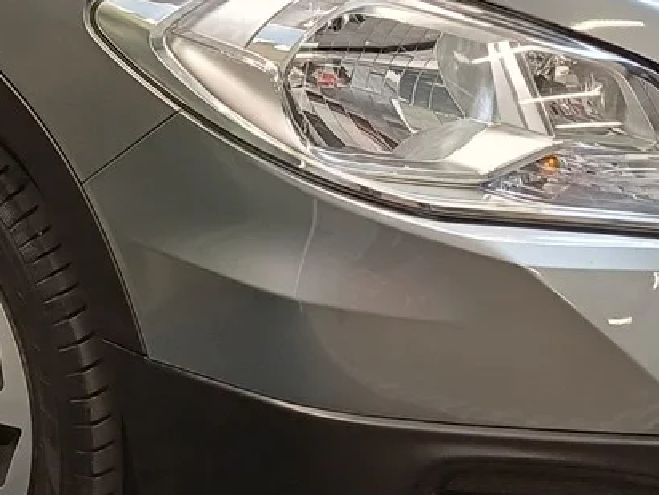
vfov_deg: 15.0
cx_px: 104
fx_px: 1847
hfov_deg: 20.0
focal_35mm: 97
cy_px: -14
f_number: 1.8
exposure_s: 1/50
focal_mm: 4.65
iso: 250
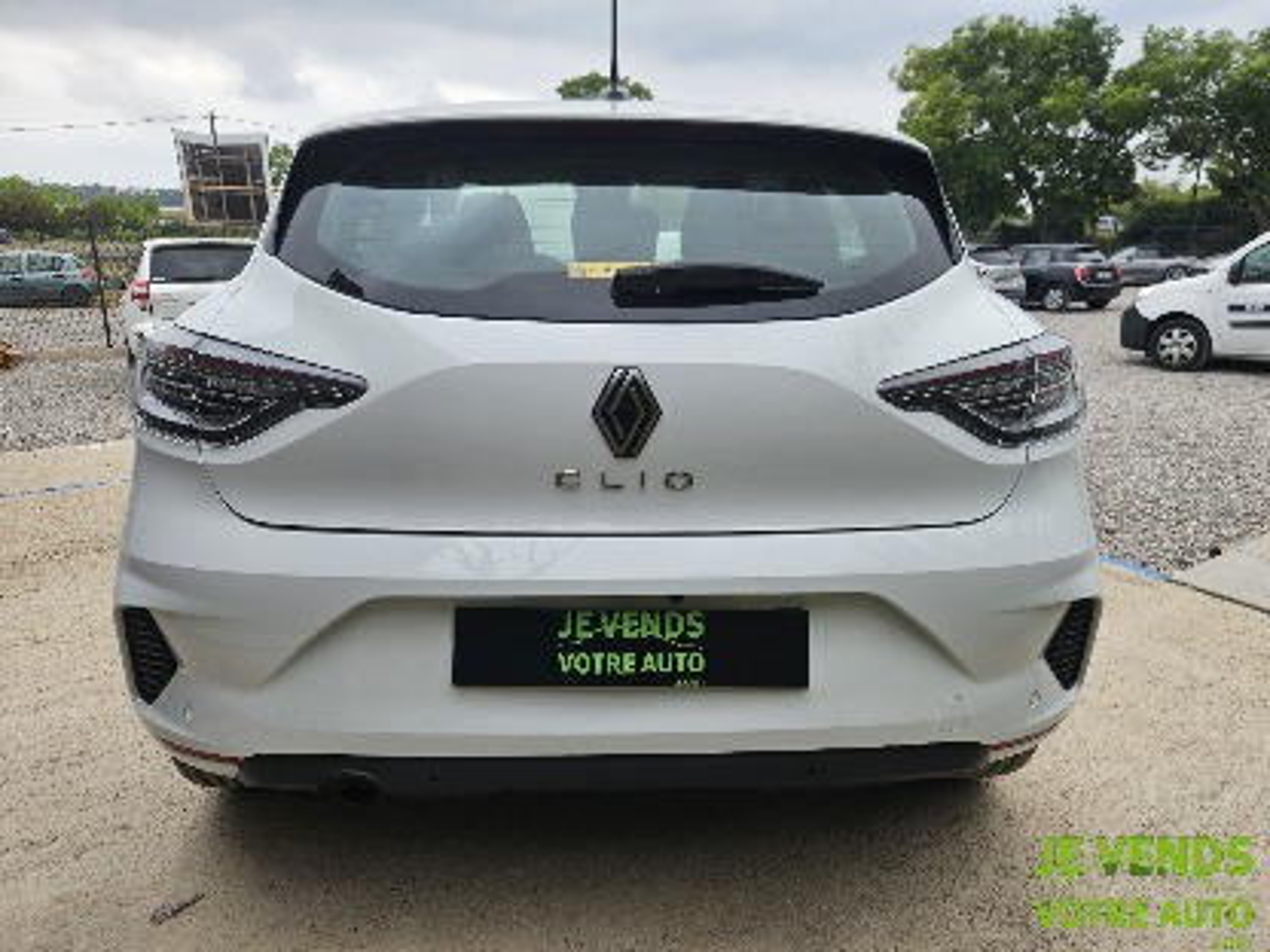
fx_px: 844
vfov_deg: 58.9
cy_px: 476
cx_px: 635
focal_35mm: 23
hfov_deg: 73.9
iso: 25
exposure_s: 1/445
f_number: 1.8
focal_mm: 5.4
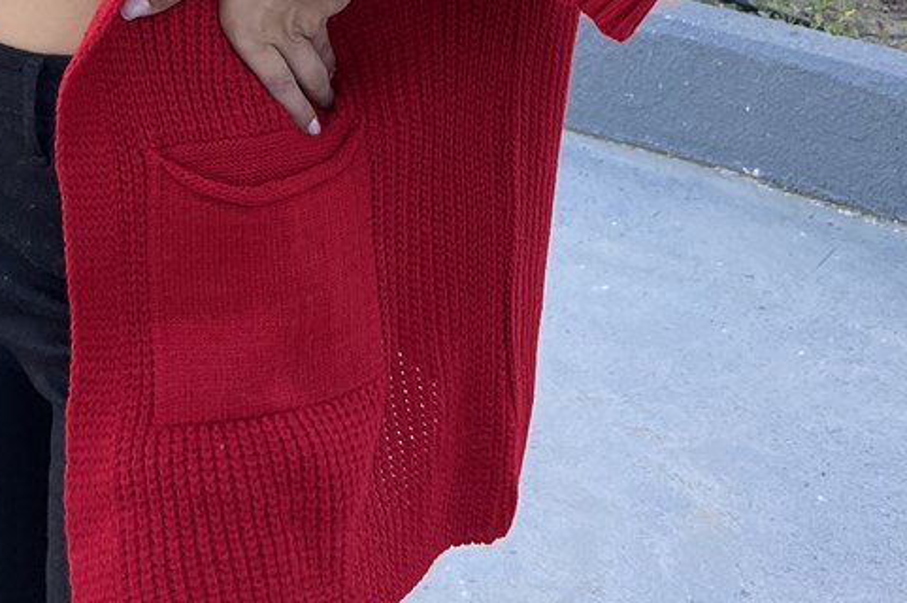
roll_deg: +0.3
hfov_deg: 27.8
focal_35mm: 72
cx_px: 243
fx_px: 1813
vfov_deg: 15.9
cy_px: -497
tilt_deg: -5.1
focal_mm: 5.7
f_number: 1.5
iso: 50
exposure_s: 1/728
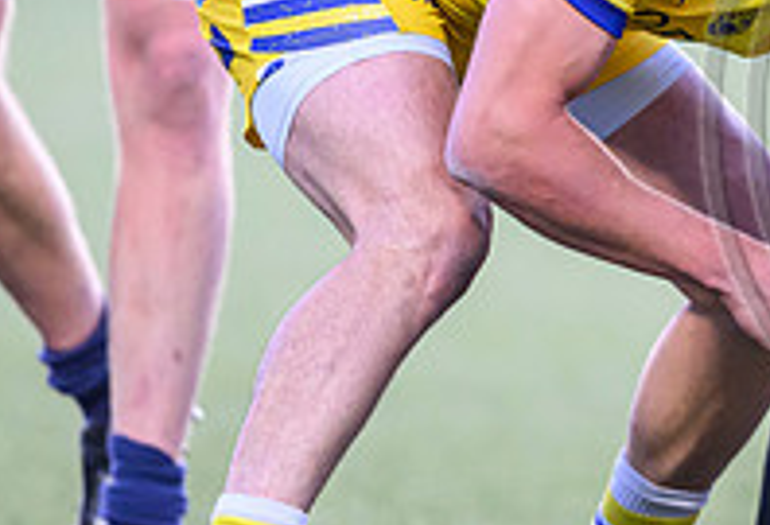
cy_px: 54
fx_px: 31618
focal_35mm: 1468
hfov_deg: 1.4
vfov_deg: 1.0
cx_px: 803
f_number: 2.8
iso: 3200
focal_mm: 400
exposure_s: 1/1600
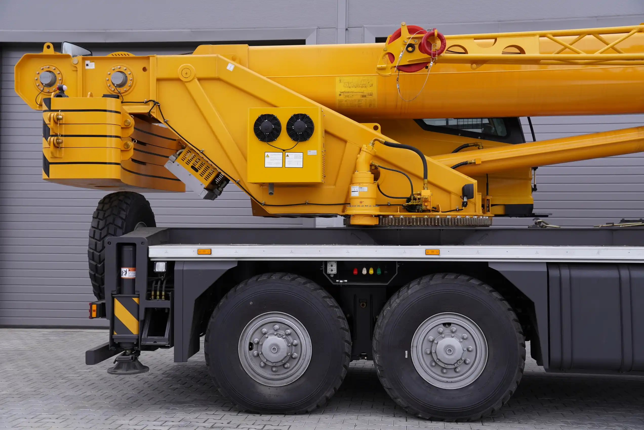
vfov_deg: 33.0
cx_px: 322
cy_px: 215
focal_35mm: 40
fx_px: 725
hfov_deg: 47.9
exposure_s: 1/800
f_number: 4
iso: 250
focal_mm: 27
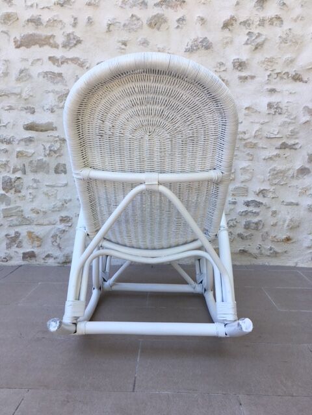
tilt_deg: -6.8
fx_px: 349
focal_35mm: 29
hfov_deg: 48.2
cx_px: 156
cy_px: 208
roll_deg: -0.9
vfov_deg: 61.7
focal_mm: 4.15
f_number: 2.2
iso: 25
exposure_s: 1/222
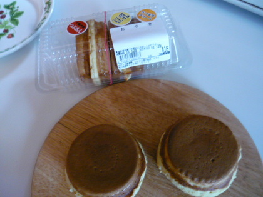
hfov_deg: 55.4
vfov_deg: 42.9
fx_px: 251
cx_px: 132
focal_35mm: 33
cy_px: 98
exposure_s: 1/8
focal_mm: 5.5
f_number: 2.8
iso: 400
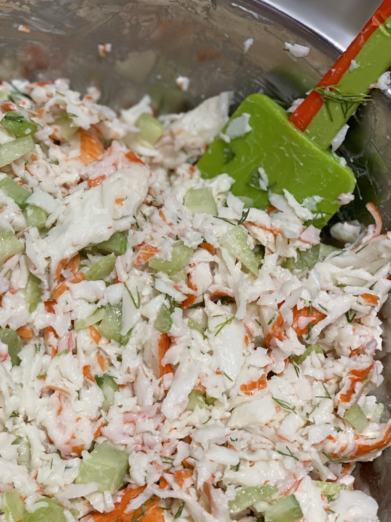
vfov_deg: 23.8
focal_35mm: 82
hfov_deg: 17.9
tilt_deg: -62.6
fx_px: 1235
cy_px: 296
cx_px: 85
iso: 160
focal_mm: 6
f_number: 2
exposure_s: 1/120
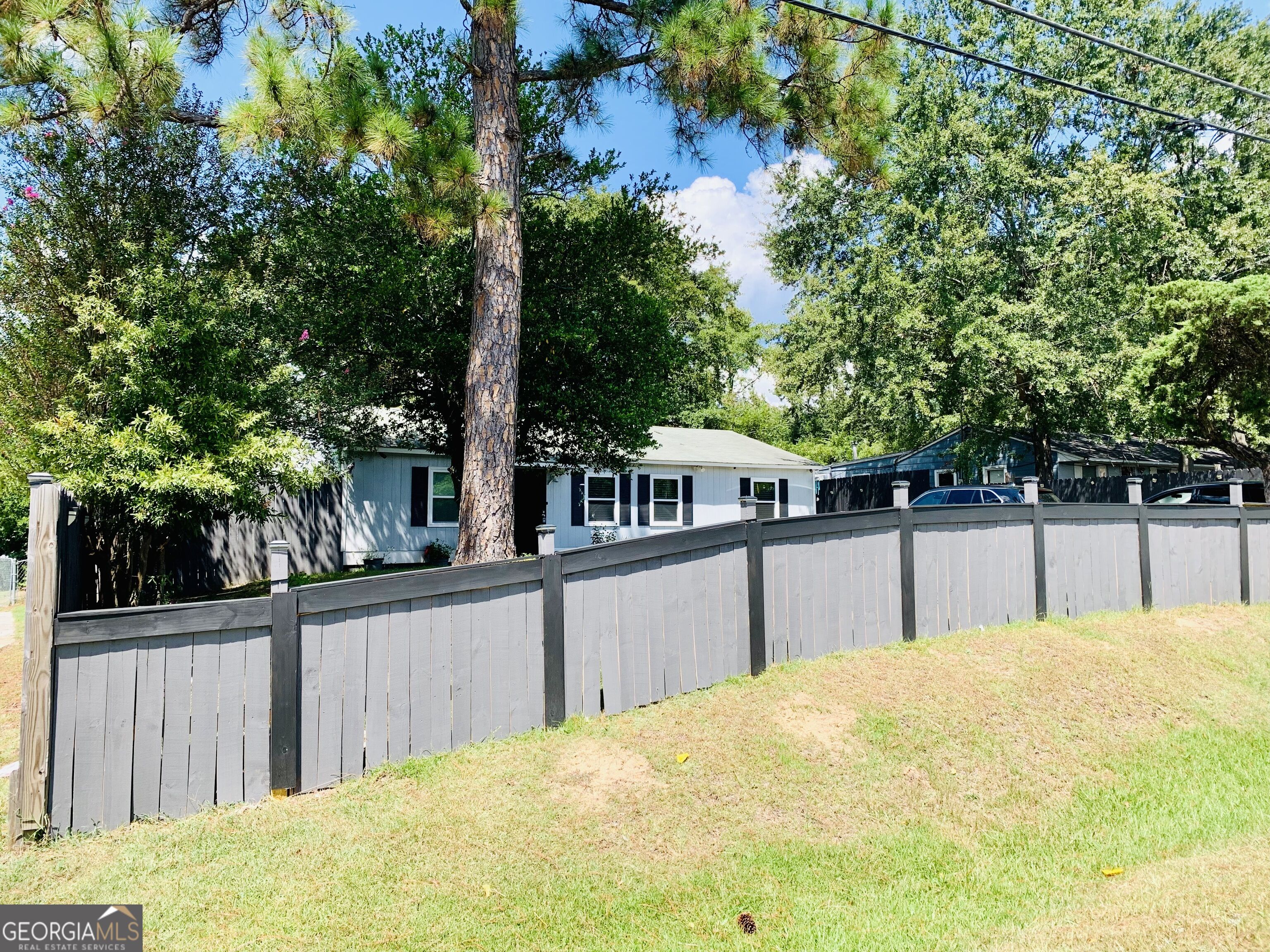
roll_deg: +1.5
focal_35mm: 26
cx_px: 635
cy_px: 476
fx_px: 954
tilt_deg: +2.6
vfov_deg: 53.1
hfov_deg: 67.3
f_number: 1.8
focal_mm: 4.25
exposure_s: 1/972
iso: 25
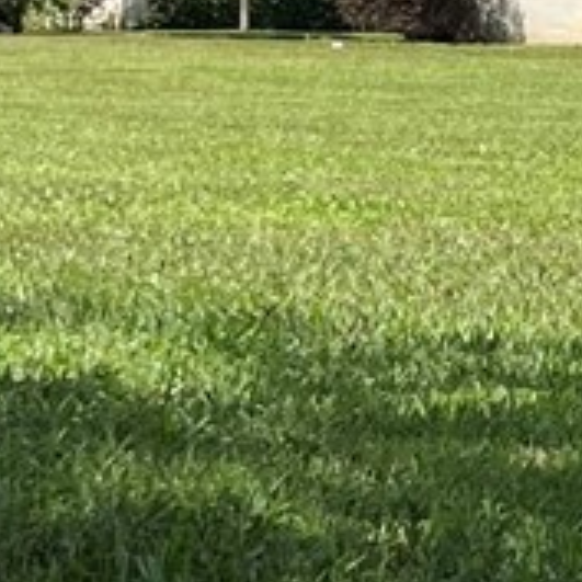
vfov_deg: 8.3
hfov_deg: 8.1
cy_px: -99
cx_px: 1006
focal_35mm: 208
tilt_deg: +0.0
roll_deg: -0.5
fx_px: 3957
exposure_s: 1/5319
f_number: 1.6
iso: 50
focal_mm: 5.1
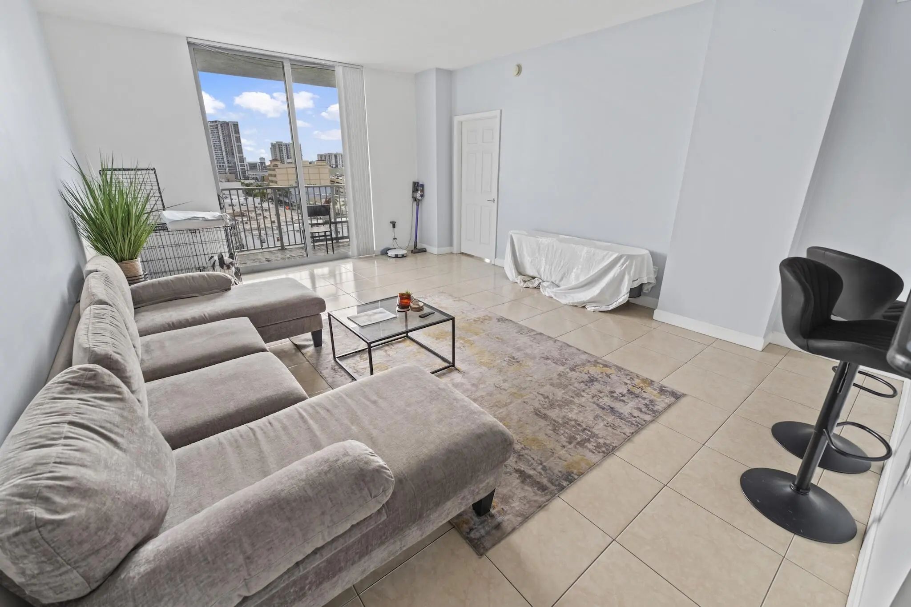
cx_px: 456
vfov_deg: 77.3
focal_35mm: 15
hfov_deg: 100.4
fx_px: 380
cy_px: 304
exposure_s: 1/15
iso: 125
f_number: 2.8
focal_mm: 10
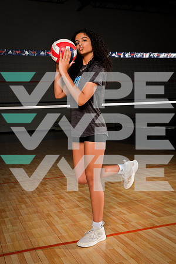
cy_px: 132
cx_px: 88
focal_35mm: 46
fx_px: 337
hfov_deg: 29.2
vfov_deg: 42.7
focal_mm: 46
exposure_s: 1/320
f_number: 7.1
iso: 1000
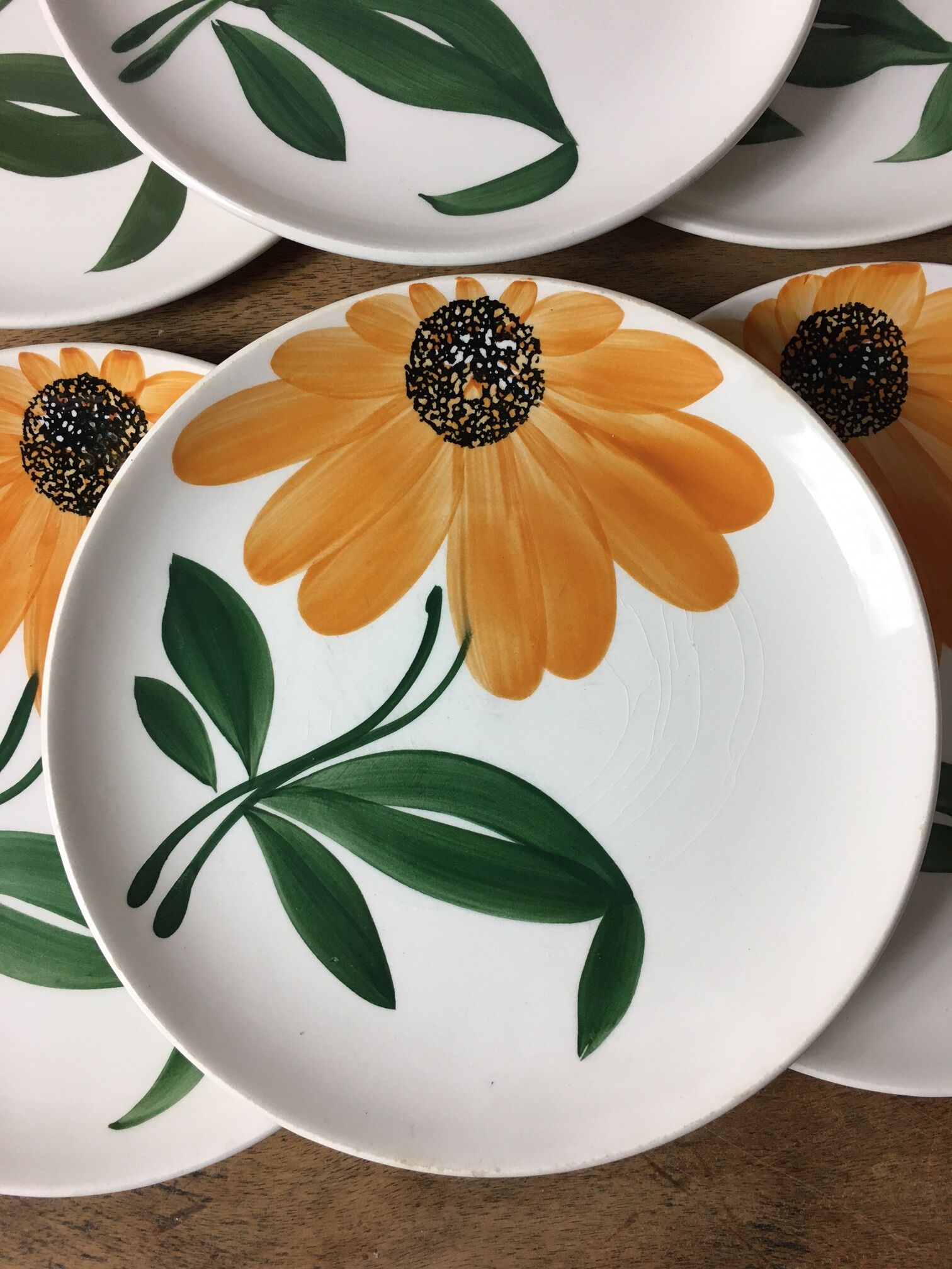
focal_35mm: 29
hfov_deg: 48.2
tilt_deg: -82.7
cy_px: 634
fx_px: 1063
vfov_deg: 61.7
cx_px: 476
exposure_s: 1/33
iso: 64
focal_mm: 4.15
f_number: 2.2
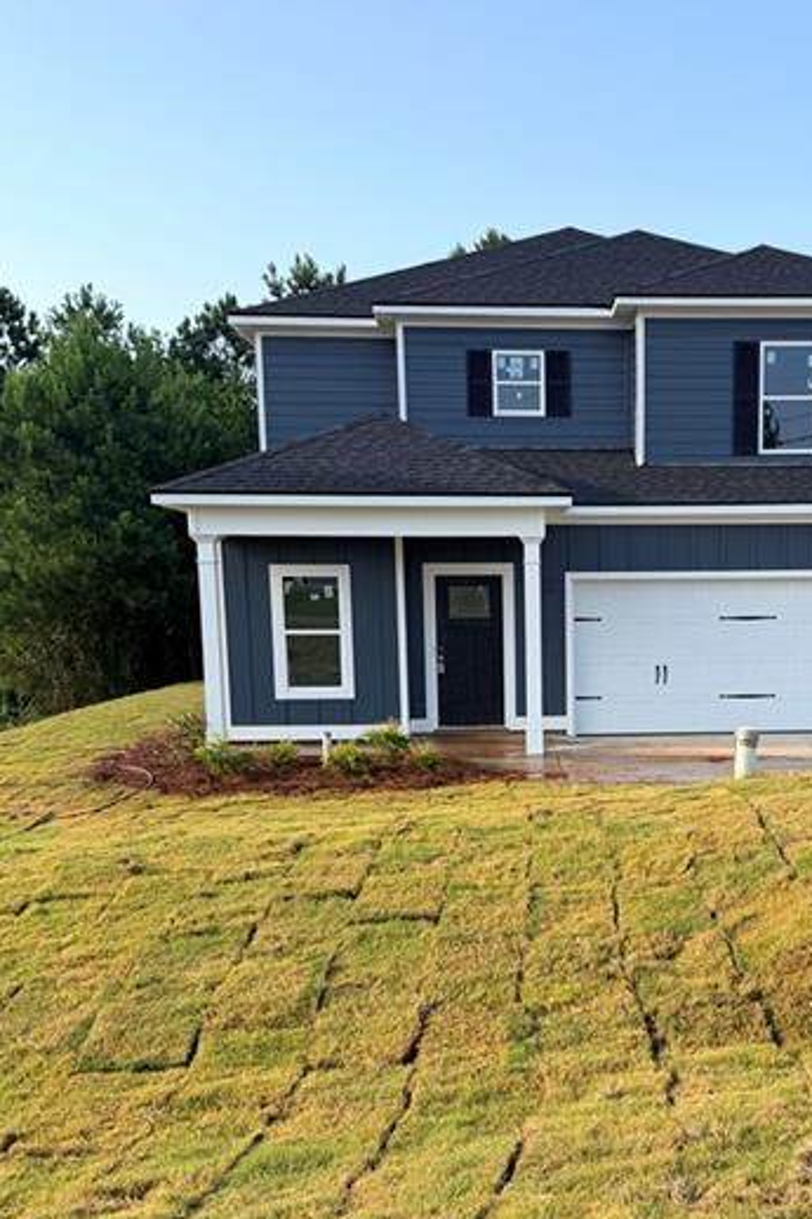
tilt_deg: -7.9
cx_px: 598
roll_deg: +1.0
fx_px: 1253
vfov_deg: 51.4
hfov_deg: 35.2
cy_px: 751
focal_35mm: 37
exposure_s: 1/1522
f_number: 1.78
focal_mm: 6.76
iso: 80
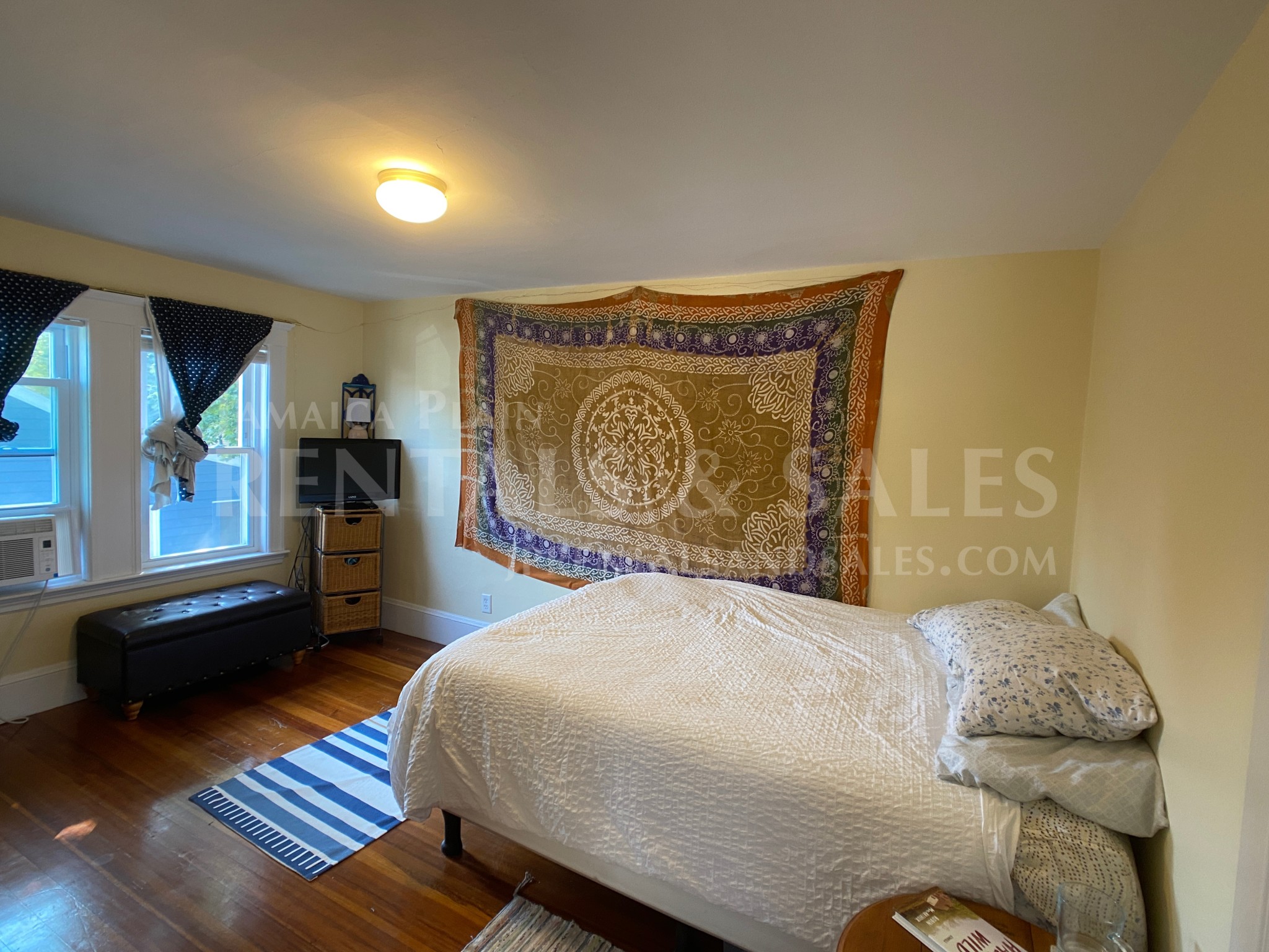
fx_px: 953
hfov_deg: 67.3
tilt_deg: -3.2
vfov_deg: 53.1
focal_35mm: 26
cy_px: 476
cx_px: 634
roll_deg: -3.0
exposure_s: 1/60
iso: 125
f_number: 1.8
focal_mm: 4.25
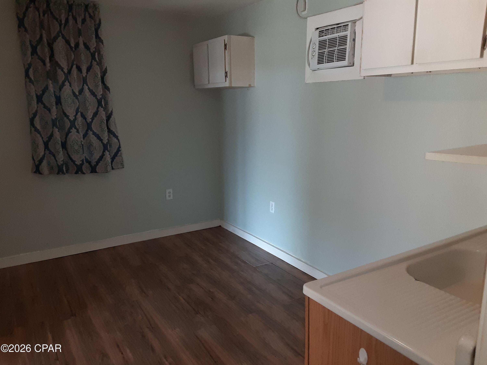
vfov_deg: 51.4
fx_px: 380
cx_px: 244
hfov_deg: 65.3
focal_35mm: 27
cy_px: 182
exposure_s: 1/40
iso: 200
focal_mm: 2.91
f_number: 1.9
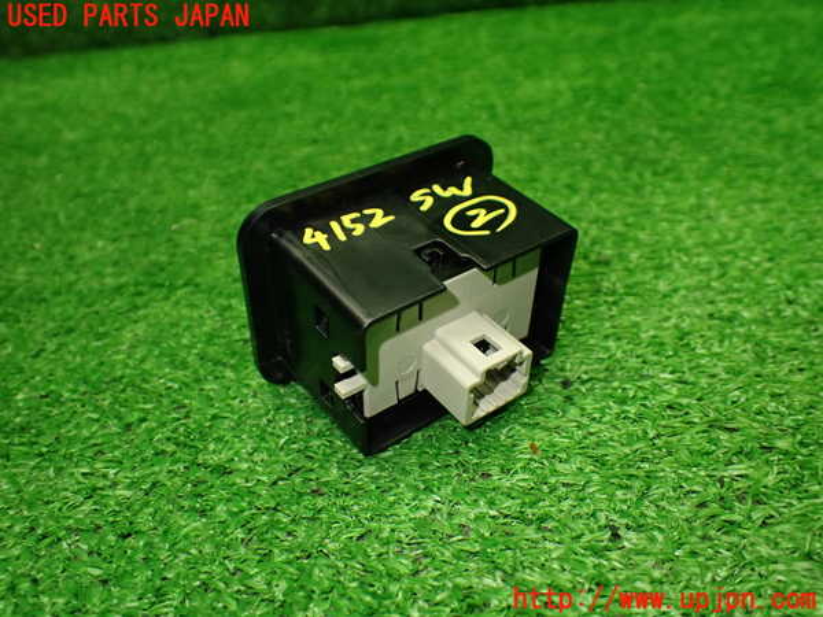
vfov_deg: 46.8
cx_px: 412
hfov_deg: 60.0
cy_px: 308
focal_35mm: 30
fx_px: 713
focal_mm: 5.4
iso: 500
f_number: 2.3
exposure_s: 1/125
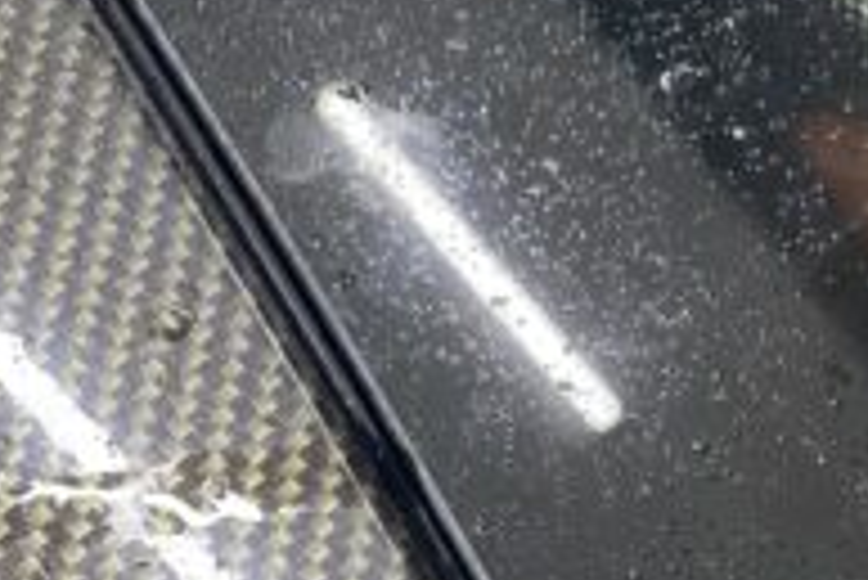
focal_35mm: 56
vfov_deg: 21.8
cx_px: 432
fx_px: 1351
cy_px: 760
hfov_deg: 35.6
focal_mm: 4.25
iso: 320
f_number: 1.8
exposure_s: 1/33
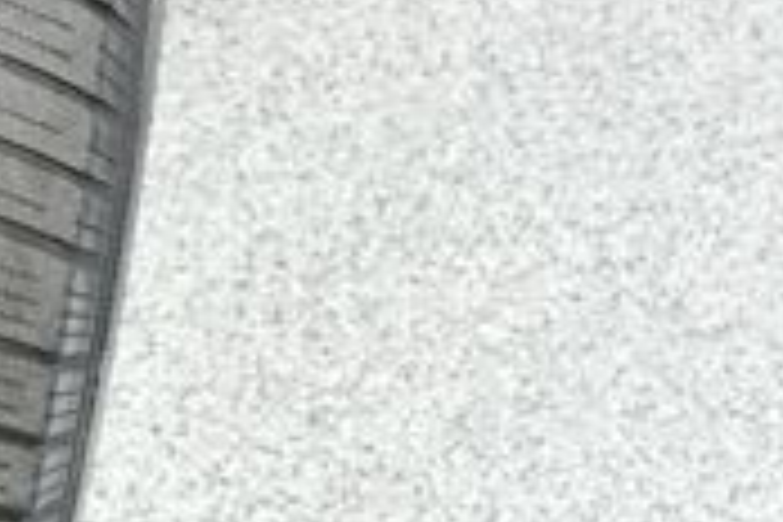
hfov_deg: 15.9
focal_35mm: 125
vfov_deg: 10.9
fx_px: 2719
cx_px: -104
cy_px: -9
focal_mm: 23
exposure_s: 1/160
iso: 100
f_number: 4.5
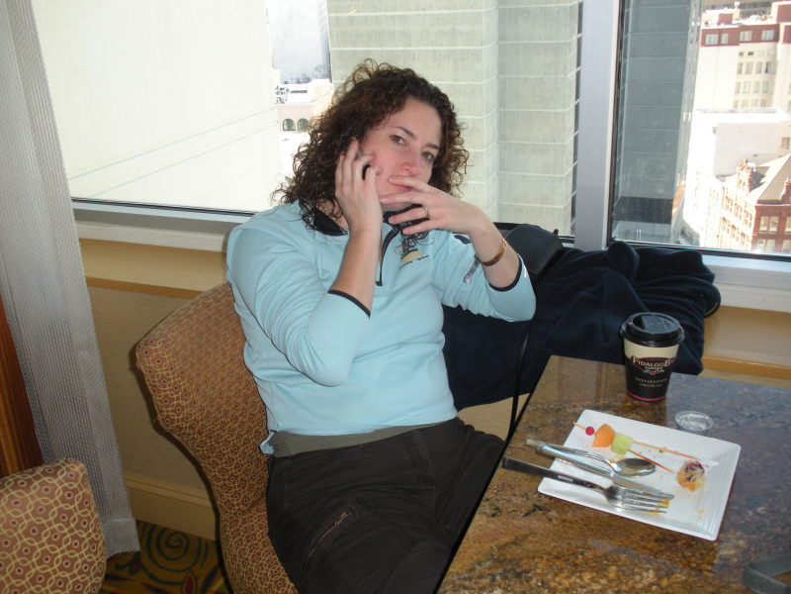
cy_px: 297
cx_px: 396
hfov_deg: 51.4
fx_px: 823
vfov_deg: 39.7
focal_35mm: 36
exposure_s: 1/72.4
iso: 88
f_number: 3.5
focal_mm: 6.3
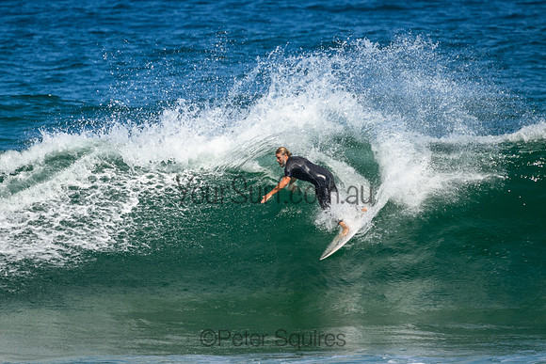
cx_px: 233
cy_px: 156
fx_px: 13961
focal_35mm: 920
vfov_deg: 1.5
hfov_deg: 2.2
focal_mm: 800
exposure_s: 1/2000
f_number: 11
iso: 1100
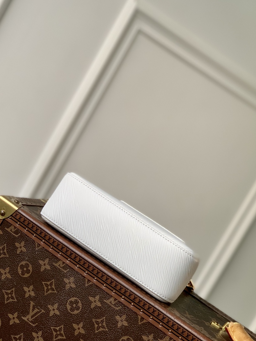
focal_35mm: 67
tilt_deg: -7.0
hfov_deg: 21.9
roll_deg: -30.2
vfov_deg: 28.9
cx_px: 124
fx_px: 661
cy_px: 197
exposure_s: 1/122
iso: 80
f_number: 2.4
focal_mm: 6
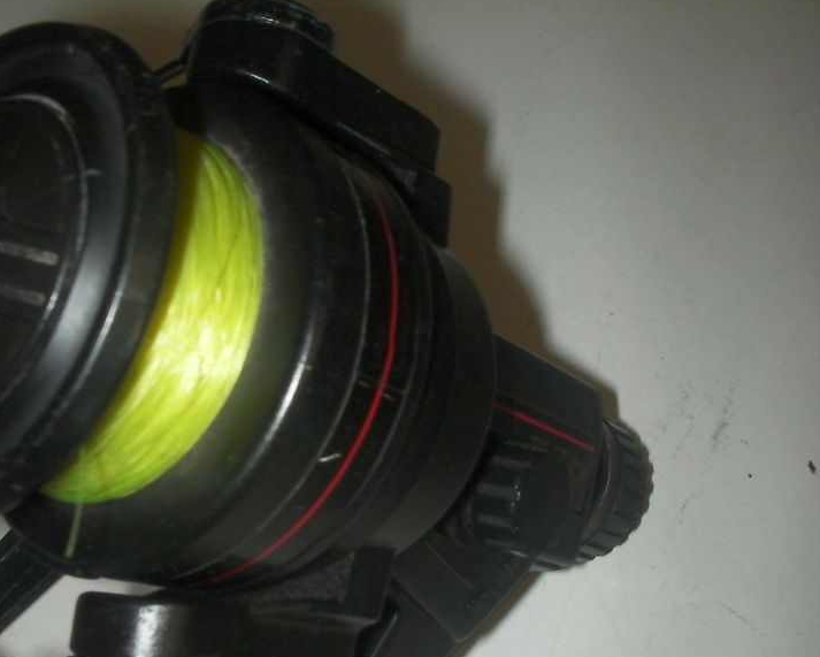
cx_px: 258
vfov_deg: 29.0
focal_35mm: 52
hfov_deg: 35.5
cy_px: 425
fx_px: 1262
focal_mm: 6.3
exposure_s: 1/30
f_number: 5.6
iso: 200
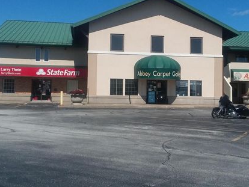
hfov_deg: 52.5
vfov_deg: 40.6
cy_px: 79
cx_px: 138
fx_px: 252
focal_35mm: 35
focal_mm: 2.47
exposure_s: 1/2442
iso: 40
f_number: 1.9
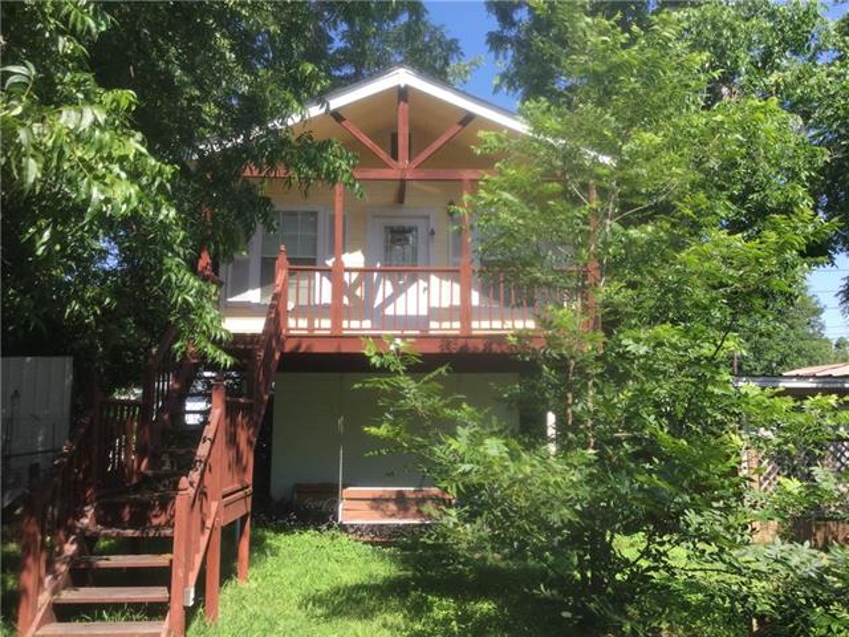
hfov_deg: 58.4
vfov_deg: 45.4
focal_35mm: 31
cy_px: 318
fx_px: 760
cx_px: 424
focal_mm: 3.3
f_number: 2.4
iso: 25
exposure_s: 1/436
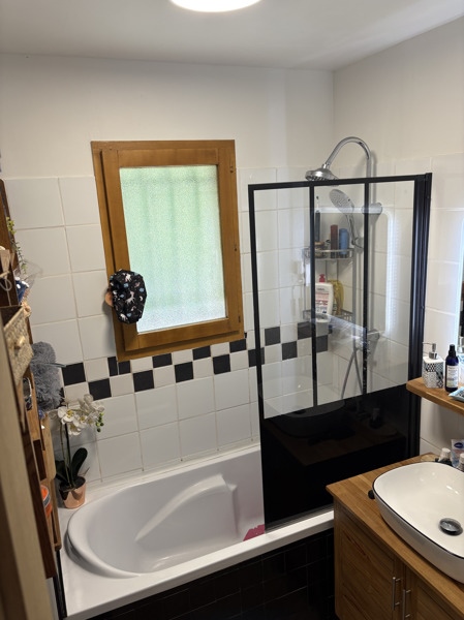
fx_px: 465
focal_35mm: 26
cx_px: 232
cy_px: 310
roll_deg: +3.4
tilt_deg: -13.0
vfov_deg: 67.3
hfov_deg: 53.0
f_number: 1.6
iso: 64
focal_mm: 5.96
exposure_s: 1/100
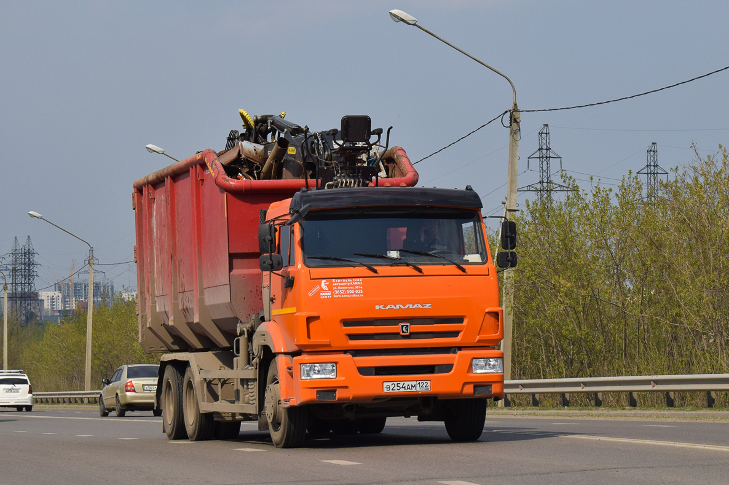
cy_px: 242
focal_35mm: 84
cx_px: 368
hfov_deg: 24.3
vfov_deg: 16.3
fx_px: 1690
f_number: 7.1
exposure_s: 1/1000
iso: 200
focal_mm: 55
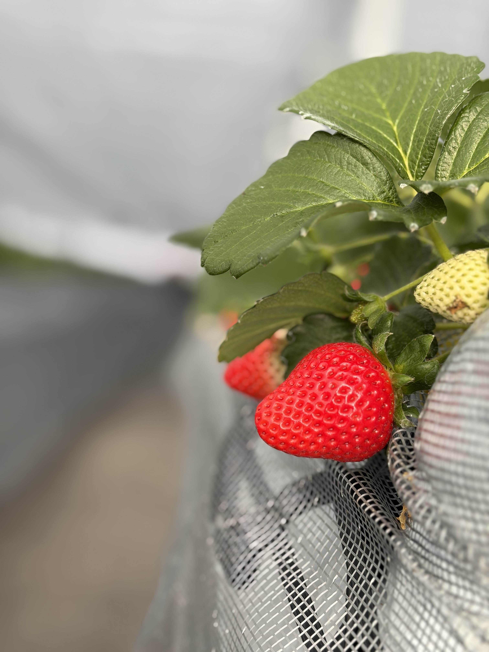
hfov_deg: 28.0
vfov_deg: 36.8
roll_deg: -5.9
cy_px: 326
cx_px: 244
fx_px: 979
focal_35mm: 52
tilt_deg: -1.1
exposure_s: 1/309
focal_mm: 5.96
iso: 32
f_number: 1.6
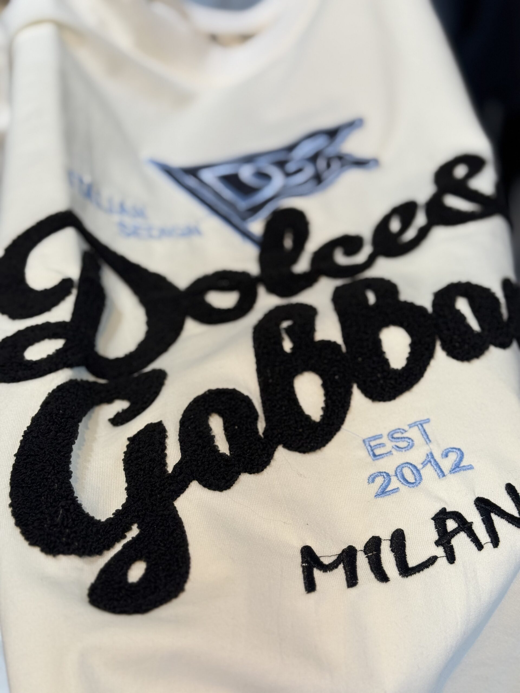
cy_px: 346
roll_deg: -1.7
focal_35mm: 48
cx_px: 260
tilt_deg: -37.5
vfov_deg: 39.7
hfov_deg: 30.3
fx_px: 961
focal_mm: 6.76
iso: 80
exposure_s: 1/309
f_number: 1.78
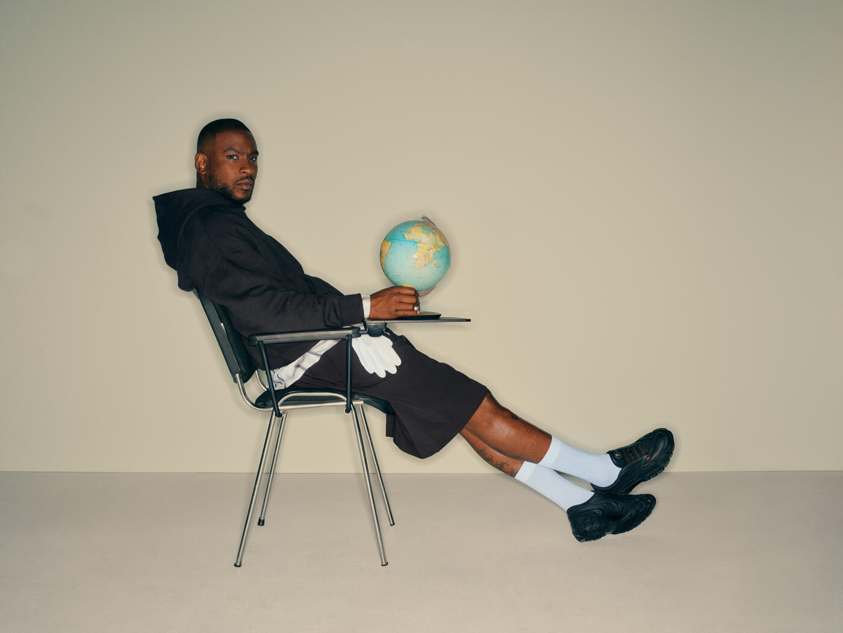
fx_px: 1120
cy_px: 316
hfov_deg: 41.2
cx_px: 422
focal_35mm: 46
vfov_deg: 31.5
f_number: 11
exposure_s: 1/125
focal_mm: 58.6
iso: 400
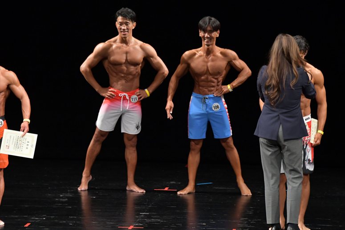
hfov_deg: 7.2
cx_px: 172
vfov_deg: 4.8
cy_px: 115
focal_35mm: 285
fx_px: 2730
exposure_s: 1/400
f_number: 5.6
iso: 3200
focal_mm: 190
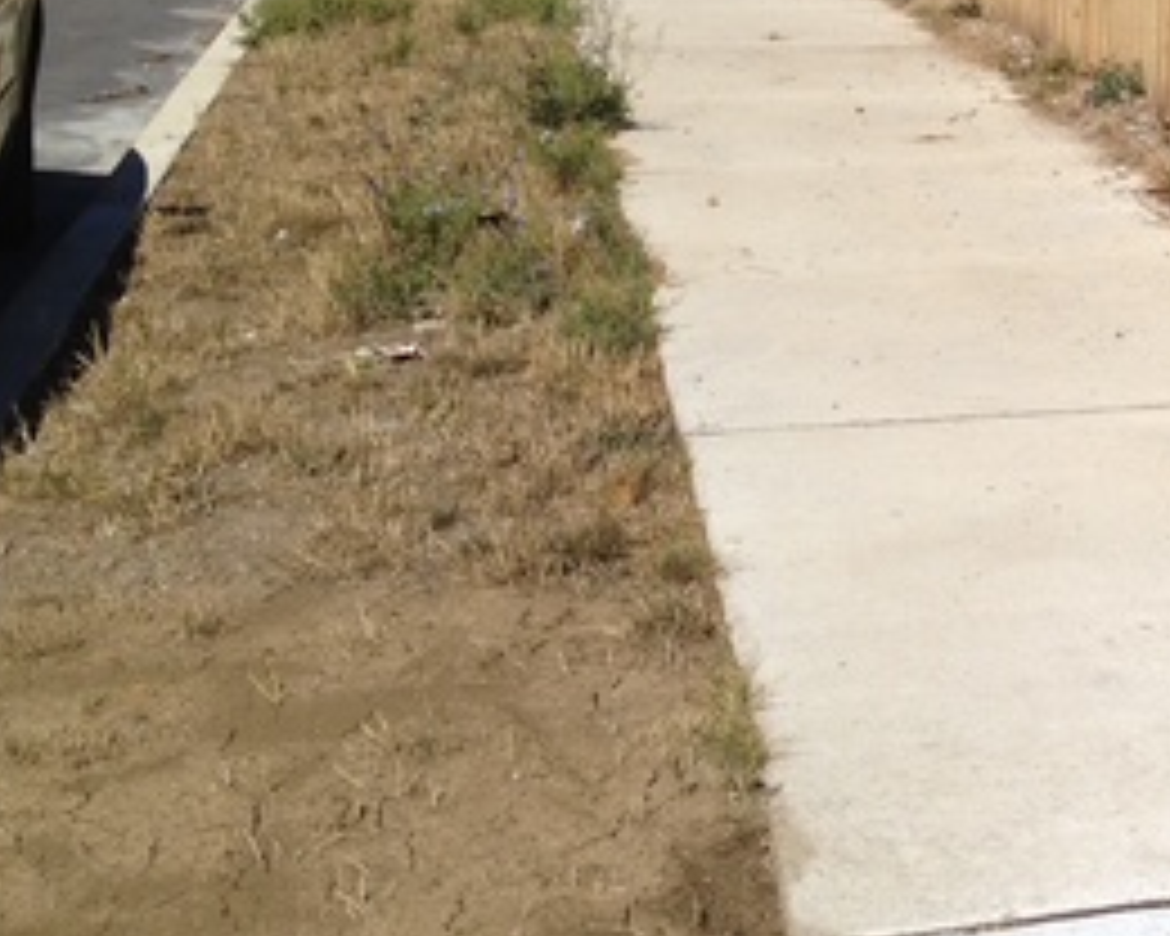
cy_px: 0
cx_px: 1372
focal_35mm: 84
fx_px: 2909
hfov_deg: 21.3
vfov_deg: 17.8
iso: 64
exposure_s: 1/2907
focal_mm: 4.28
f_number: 2.4
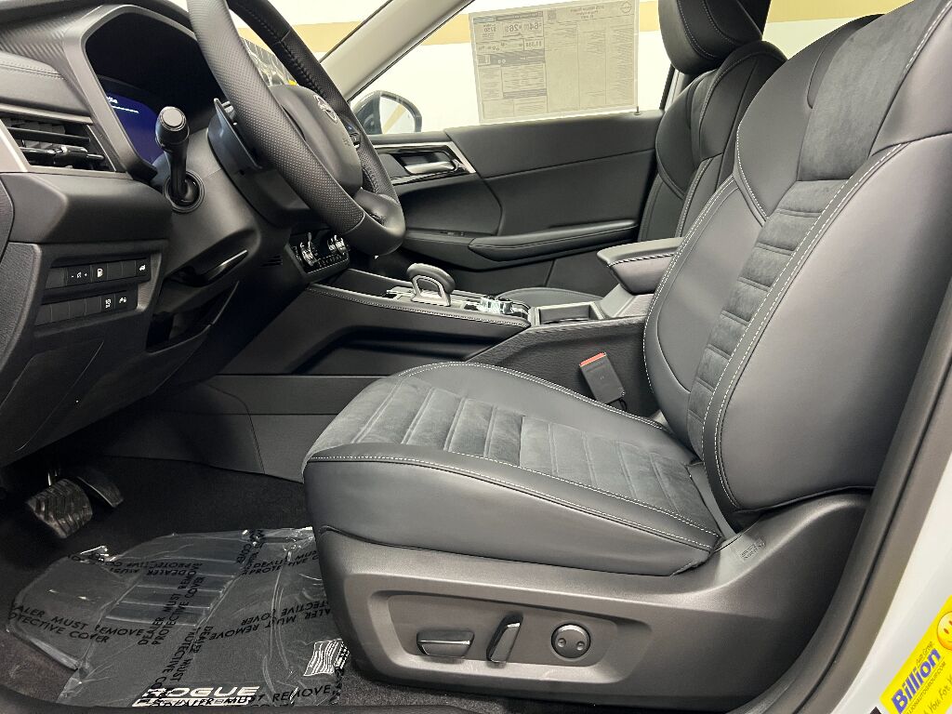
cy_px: 357
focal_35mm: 26
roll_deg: +2.4
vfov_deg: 53.1
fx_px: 715
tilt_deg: -13.1
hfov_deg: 67.3
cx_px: 476
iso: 640
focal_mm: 5.7
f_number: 1.5
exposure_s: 1/40
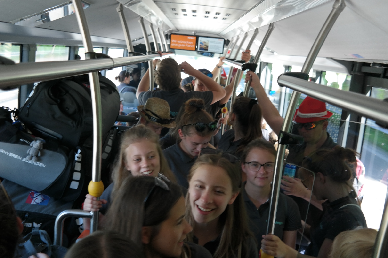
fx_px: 409
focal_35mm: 38
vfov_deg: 35.0
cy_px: 129
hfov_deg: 50.7
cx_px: 194
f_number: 4
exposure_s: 1/50
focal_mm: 25
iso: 400
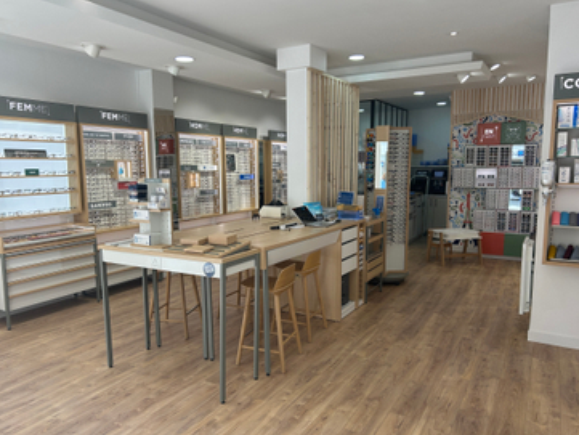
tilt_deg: -5.3
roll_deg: +0.6
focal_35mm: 27
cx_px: 283
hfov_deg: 65.3
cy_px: 219
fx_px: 452
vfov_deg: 51.4
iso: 50
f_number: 1.5
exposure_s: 1/405
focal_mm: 5.7
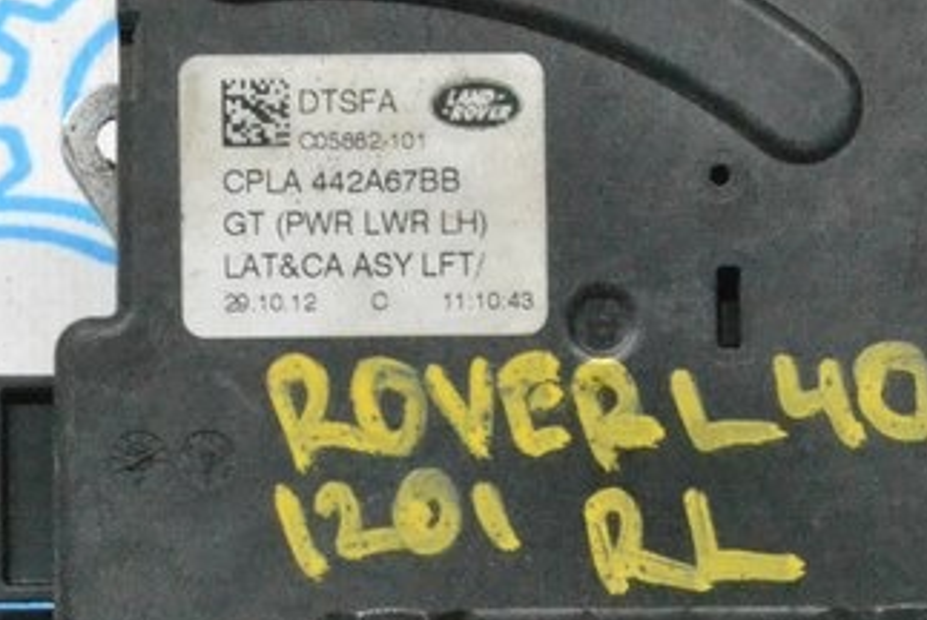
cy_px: 564
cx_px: 534
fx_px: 4897
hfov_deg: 10.8
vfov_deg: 7.2
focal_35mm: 190
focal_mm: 40
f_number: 11
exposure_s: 1/160
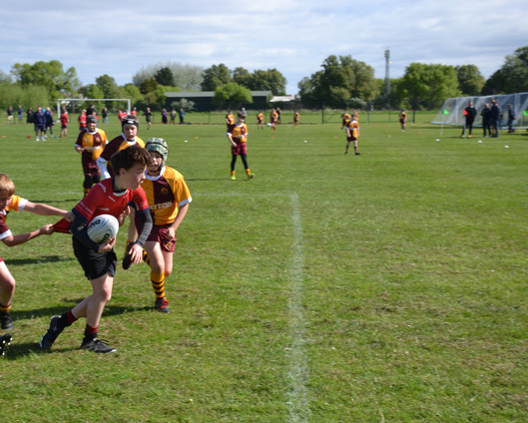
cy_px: 211
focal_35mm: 60
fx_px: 932
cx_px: 224
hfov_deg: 31.6
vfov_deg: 25.6
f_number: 6.3
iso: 100
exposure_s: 1/320
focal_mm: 35
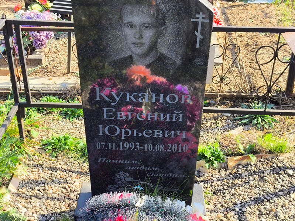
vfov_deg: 29.1
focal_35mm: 50
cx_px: 148
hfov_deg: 38.2
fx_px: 426
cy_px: 110
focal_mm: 4.71
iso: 50
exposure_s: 1/457
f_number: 1.7
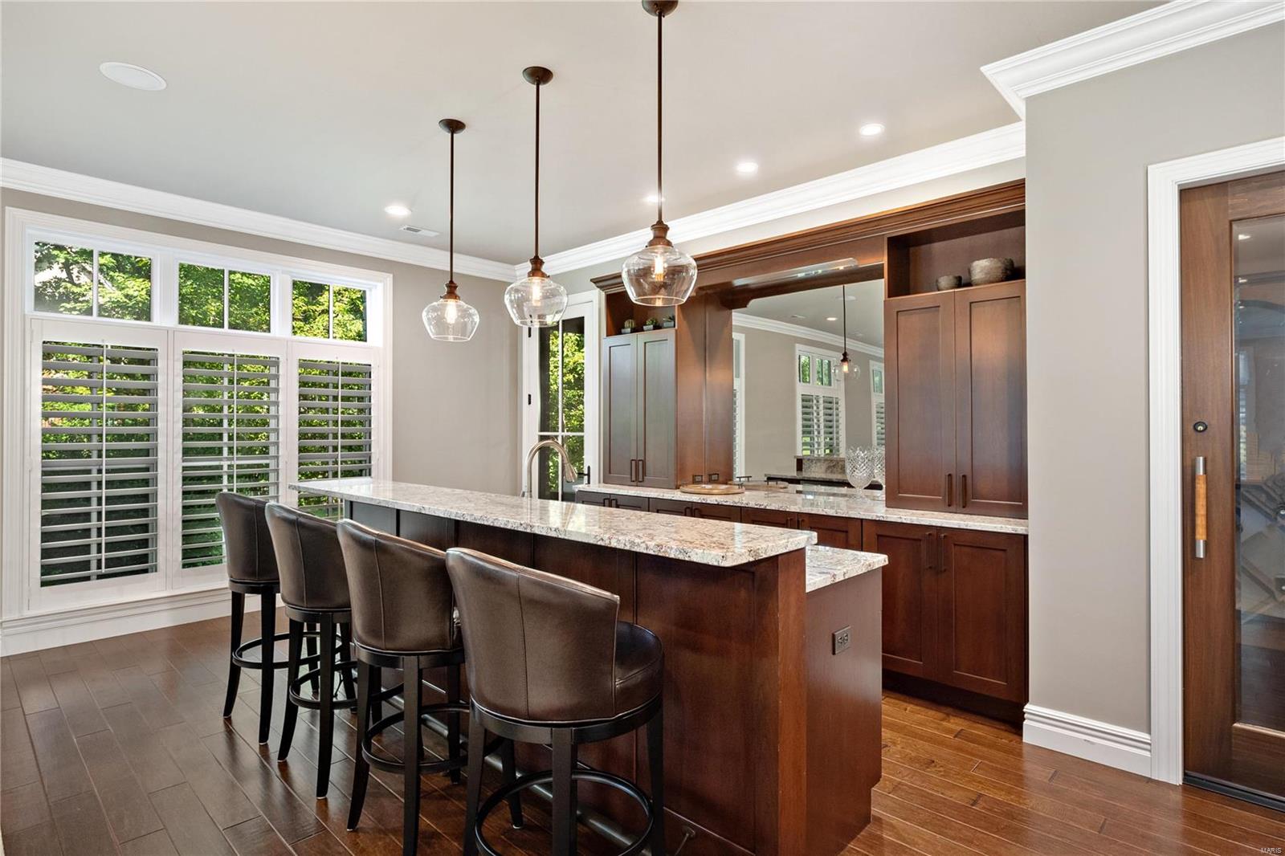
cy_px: 428
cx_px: 642
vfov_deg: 67.4
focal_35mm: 18
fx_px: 642
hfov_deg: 90.0
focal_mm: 9
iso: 400
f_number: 5.6
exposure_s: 1/6
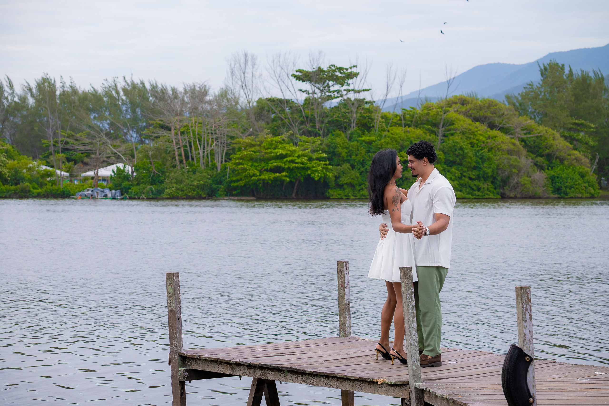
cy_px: 203
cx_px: 304
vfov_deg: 16.2
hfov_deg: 24.1
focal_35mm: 84
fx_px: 1429
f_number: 4
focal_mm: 56
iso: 125
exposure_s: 1/60
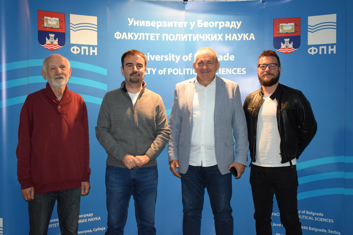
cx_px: 176
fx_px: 456
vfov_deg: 28.9
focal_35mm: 46
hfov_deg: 42.3
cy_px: 118
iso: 1400
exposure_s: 1/60
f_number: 4.2
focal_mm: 31
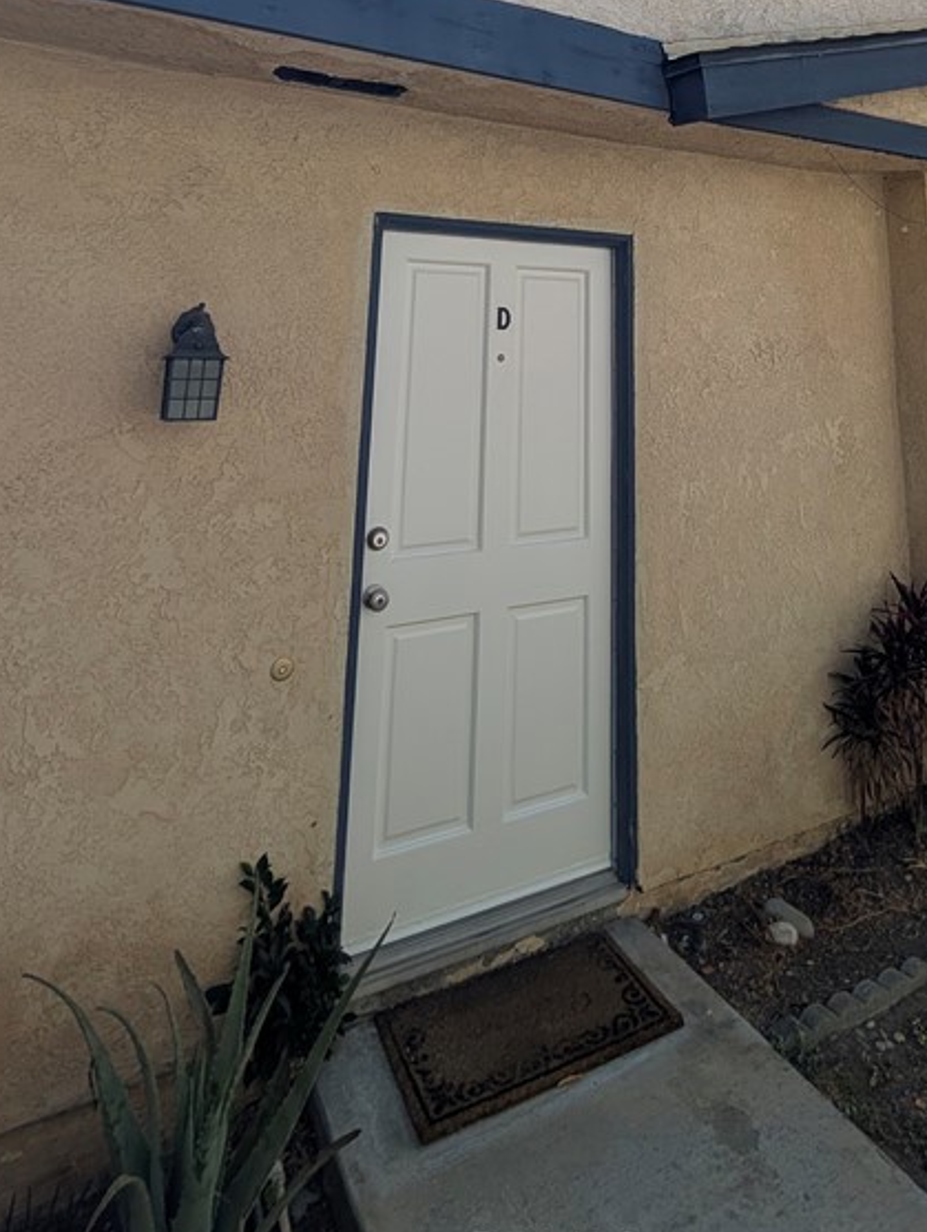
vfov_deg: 65.2
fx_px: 784
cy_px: 156
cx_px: 607
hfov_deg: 59.9
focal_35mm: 22
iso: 55
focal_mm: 2.02
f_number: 1.7
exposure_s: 1/3436
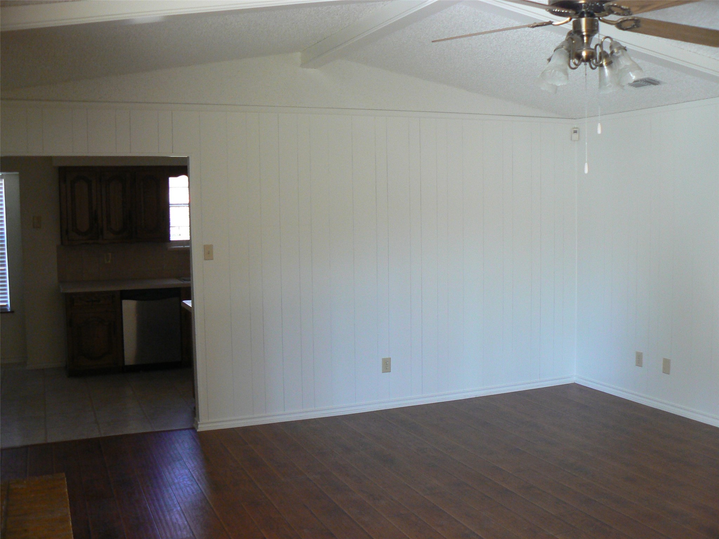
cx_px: 360
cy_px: 270
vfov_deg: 39.7
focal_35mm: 36
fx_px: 748
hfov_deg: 51.4
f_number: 2.8
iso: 160
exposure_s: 1/30
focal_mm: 6
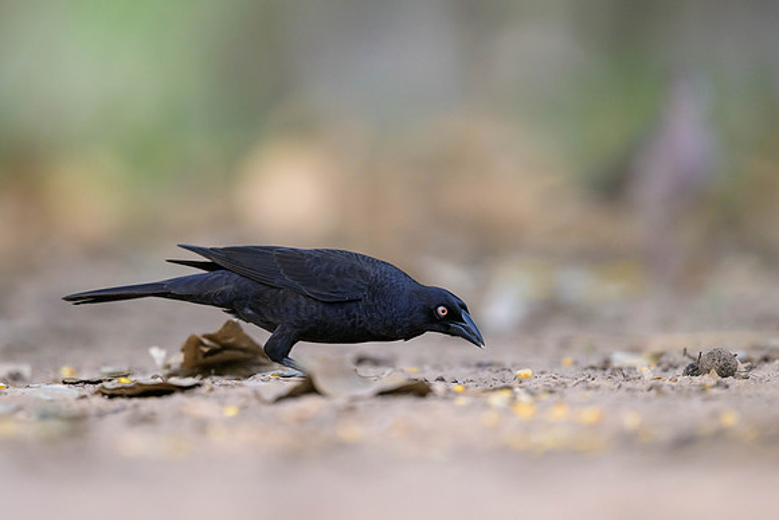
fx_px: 13907
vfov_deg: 2.1
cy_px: 229
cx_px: 302
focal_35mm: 643
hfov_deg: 3.2
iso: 500
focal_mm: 400
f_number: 2.8
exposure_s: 1/1600
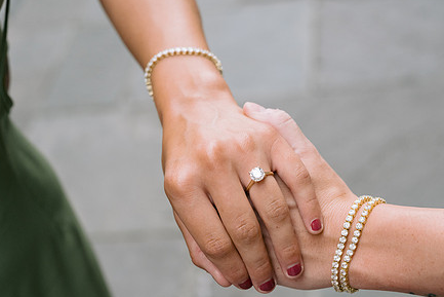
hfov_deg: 30.0
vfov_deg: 20.3
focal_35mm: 67
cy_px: 187
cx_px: 266
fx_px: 827
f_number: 4
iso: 640
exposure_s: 1/160
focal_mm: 50
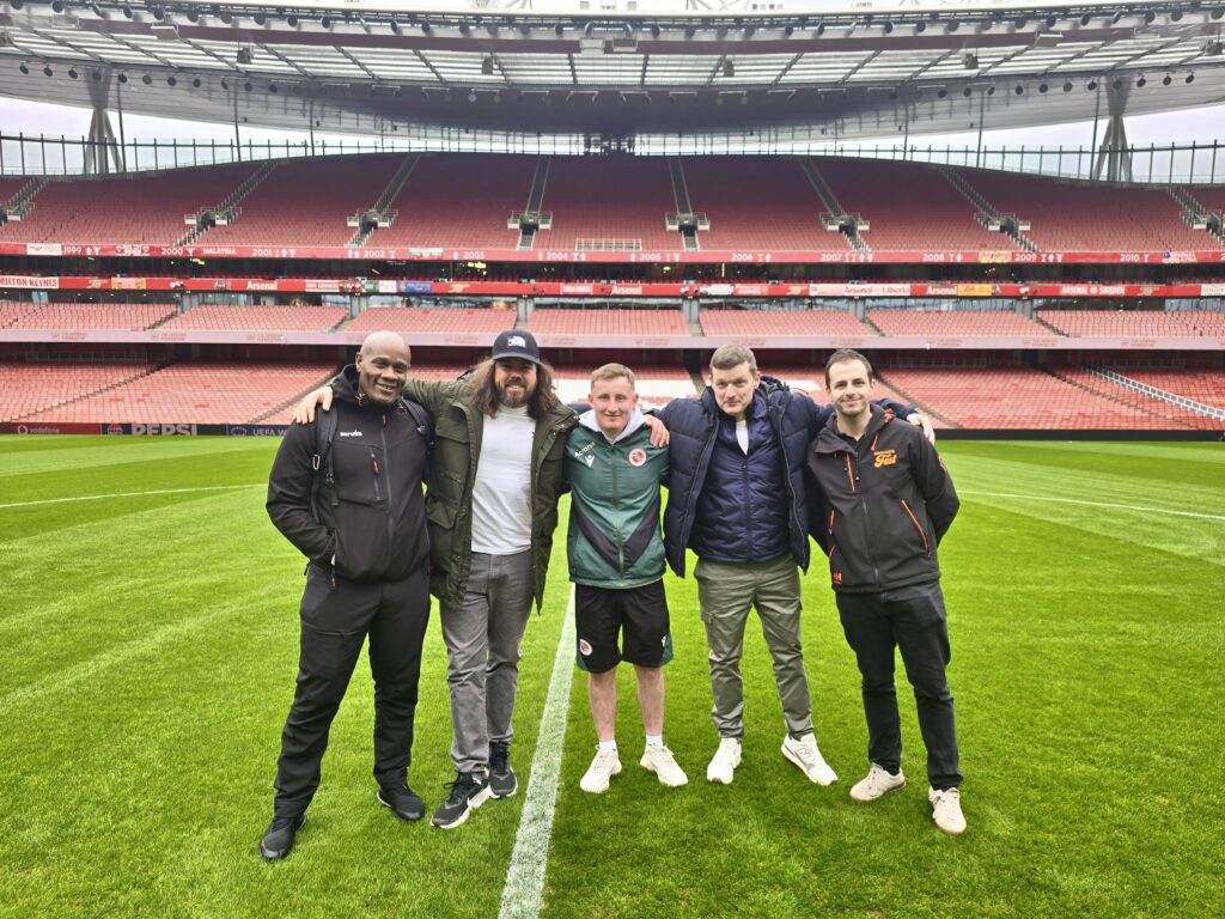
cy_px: 460
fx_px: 814
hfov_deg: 73.9
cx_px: 612
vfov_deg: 58.9
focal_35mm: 23
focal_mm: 6.3
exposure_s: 1/180
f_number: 1.7
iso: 16
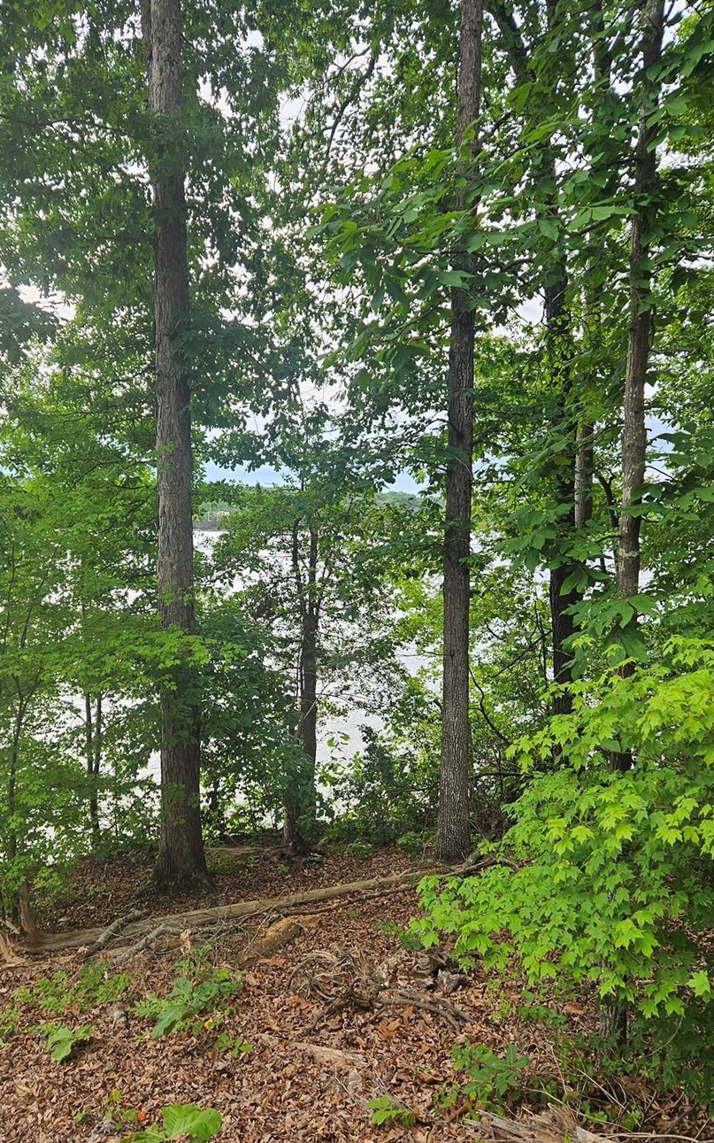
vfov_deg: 64.6
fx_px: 903
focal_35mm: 29
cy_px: 608
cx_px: 295
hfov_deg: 43.0
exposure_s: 1/393
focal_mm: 5.4
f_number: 1.8
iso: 25
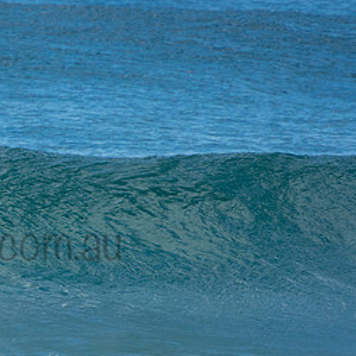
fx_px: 13497
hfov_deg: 1.5
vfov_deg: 1.5
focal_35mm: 1160
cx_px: -27
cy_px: 228
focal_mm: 400
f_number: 5.6
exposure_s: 1/1250
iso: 250
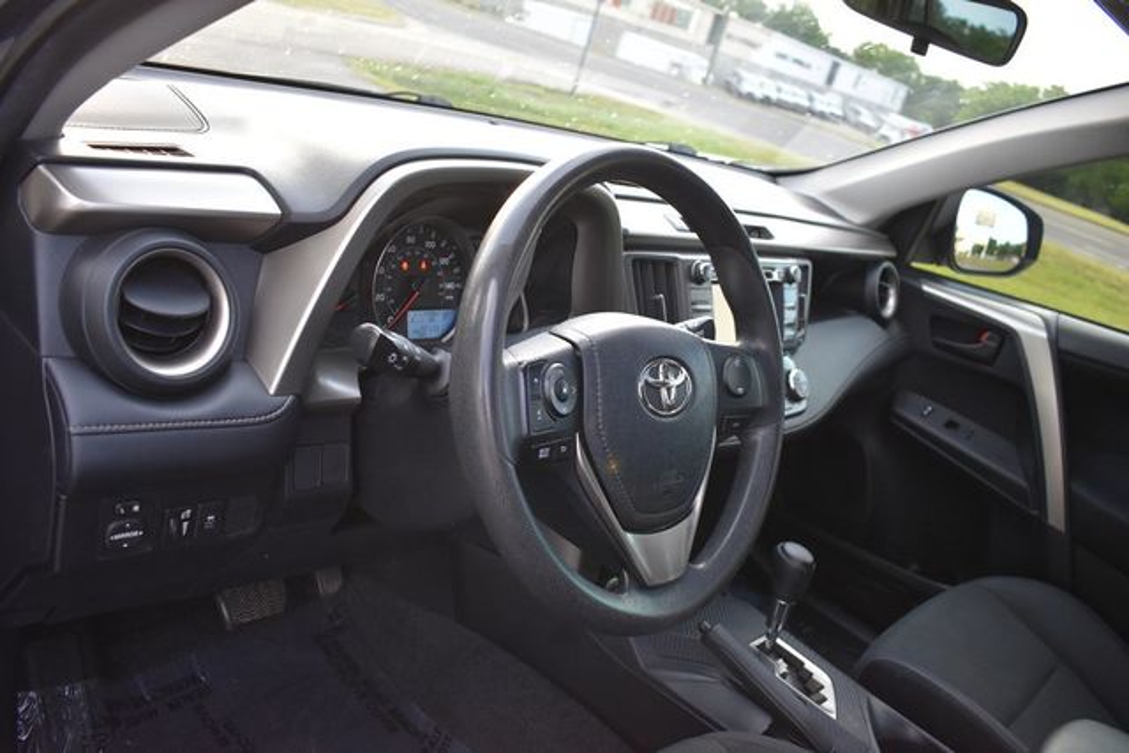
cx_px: 564
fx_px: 941
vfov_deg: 43.6
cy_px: 376
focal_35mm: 30
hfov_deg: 61.9
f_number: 3.5
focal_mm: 20
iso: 800
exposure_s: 1/200
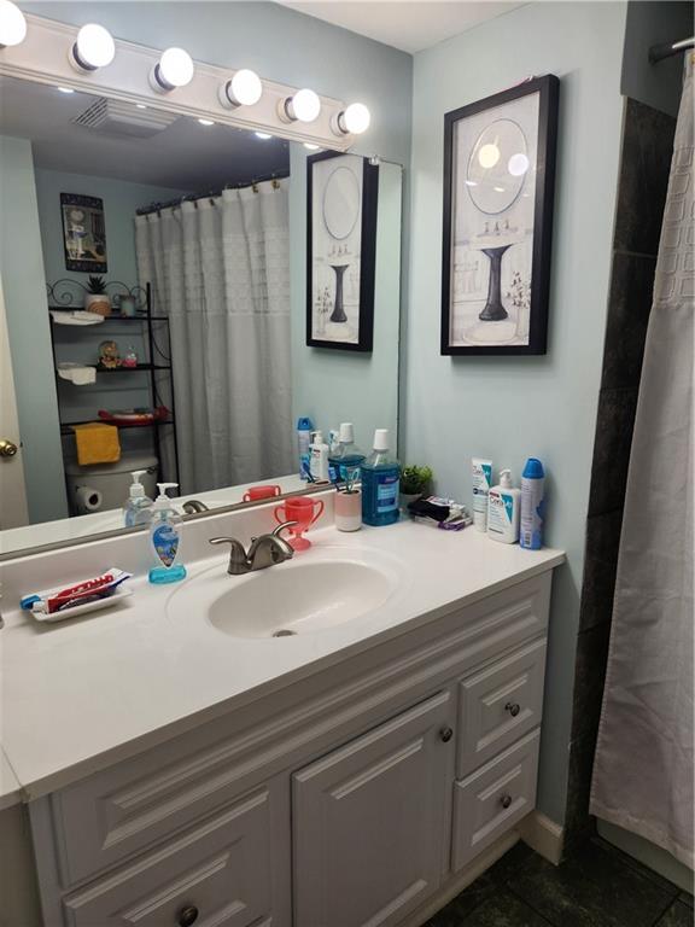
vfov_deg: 73.9
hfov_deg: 58.9
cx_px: 348
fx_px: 616
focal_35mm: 23
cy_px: 464
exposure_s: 1/180
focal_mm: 5.4
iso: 32
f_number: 1.8
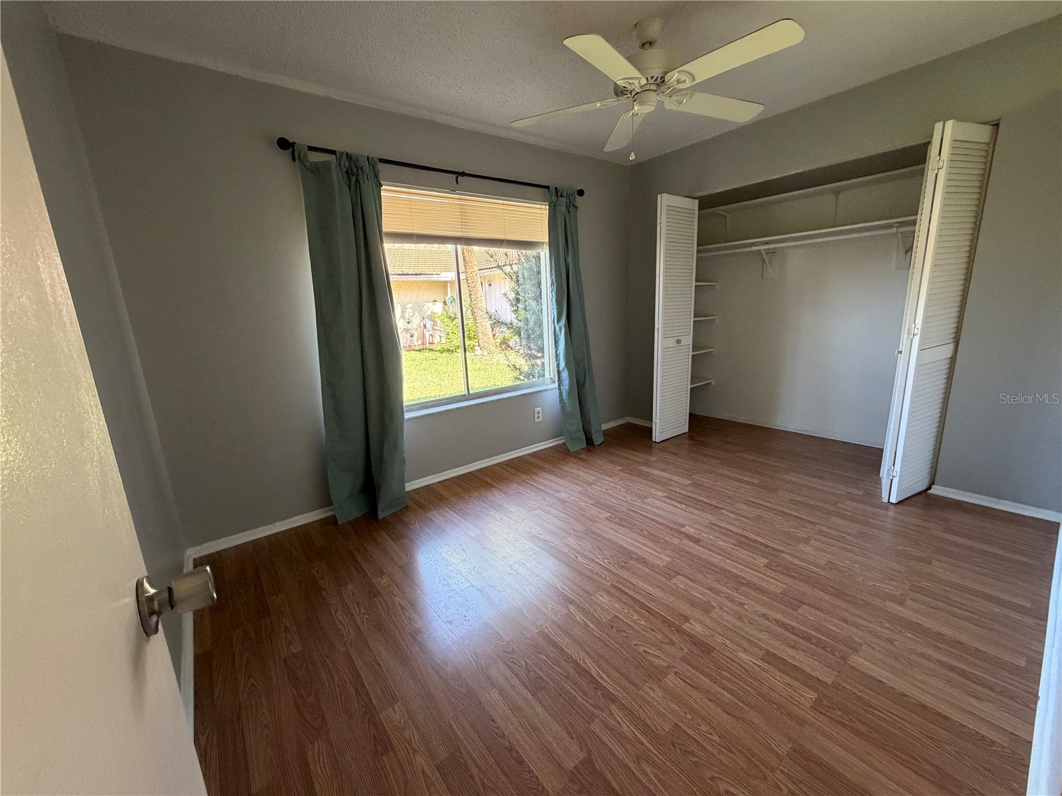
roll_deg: +3.5
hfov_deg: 102.1
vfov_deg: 85.7
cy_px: 398
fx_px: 430
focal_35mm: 14
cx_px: 531
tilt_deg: -12.4
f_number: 2.2
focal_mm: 2.22
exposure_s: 1/112
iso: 320
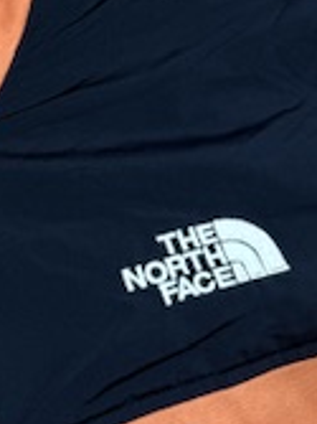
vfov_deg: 21.3
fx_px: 1125
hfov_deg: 15.0
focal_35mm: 92
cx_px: -139
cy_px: 147
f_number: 1.78
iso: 50
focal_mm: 6.76
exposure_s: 1/100
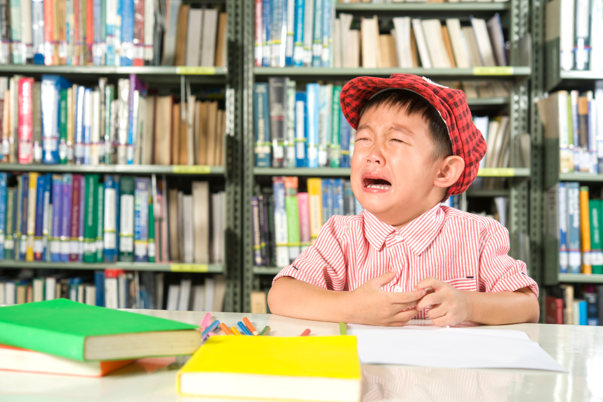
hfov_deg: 33.4
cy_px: 201
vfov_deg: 22.6
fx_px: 1005
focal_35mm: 60
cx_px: 302
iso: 400
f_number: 6.3
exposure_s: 1/160
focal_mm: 60
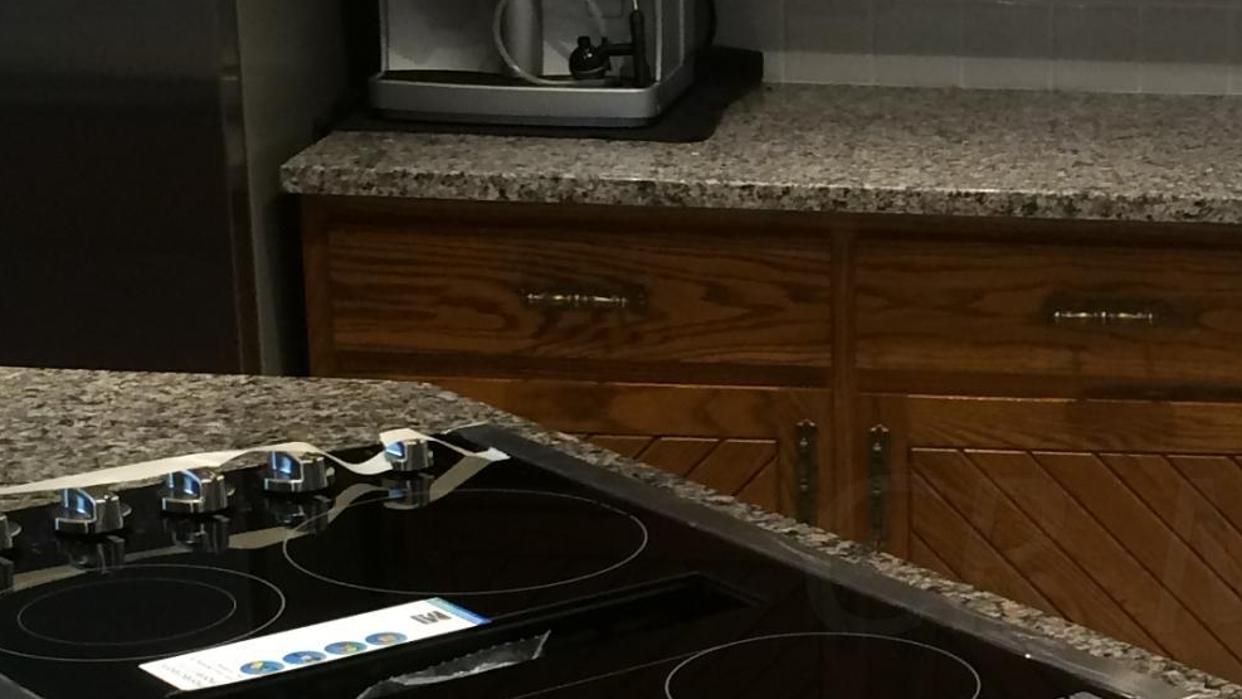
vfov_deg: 12.6
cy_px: 555
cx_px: 1178
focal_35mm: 96
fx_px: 3161
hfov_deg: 21.6
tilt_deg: -20.3
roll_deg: -1.6
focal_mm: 4.15
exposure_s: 1/30
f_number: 2.2
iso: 80
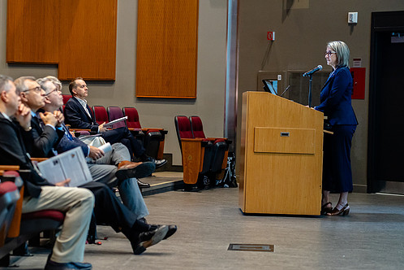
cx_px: 171
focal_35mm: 99
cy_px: 131
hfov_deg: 20.6
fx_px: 1111
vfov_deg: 13.8
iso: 4000
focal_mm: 85
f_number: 2.8
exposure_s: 1/200
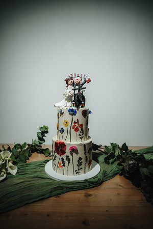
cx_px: 76
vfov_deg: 73.7
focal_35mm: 24
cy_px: 114
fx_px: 153
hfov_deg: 53.1
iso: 100
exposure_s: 1/200
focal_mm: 24
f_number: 2.2
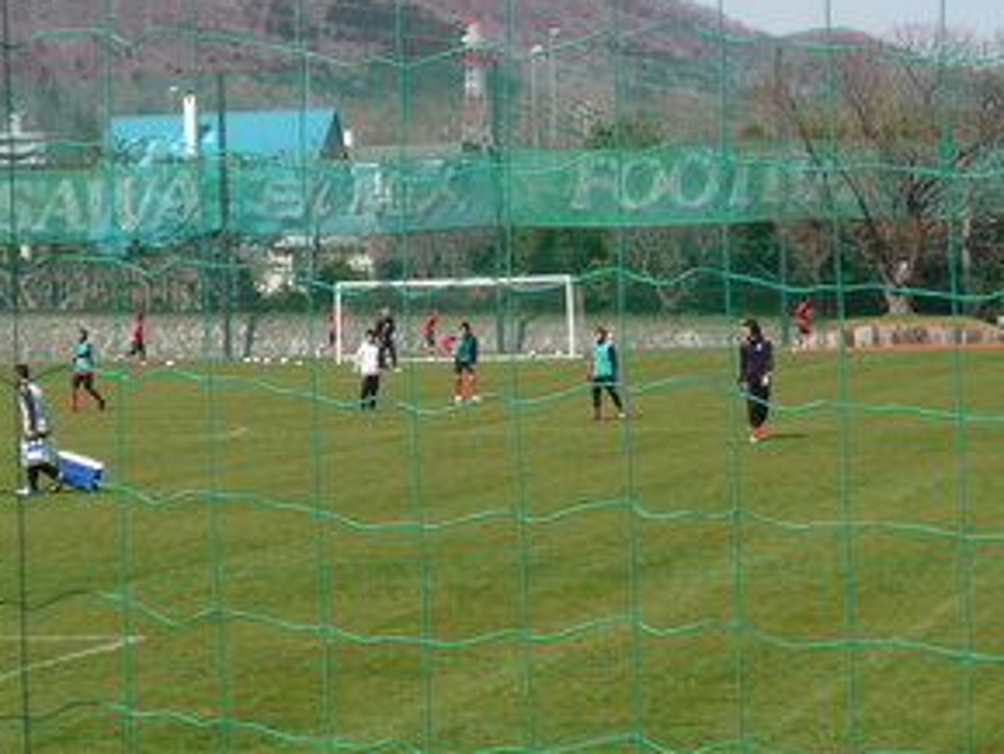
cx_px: 372
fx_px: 4004
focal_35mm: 138
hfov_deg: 14.3
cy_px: 335
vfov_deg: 10.8
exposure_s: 1/640
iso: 100
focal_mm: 9.3
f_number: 4.3
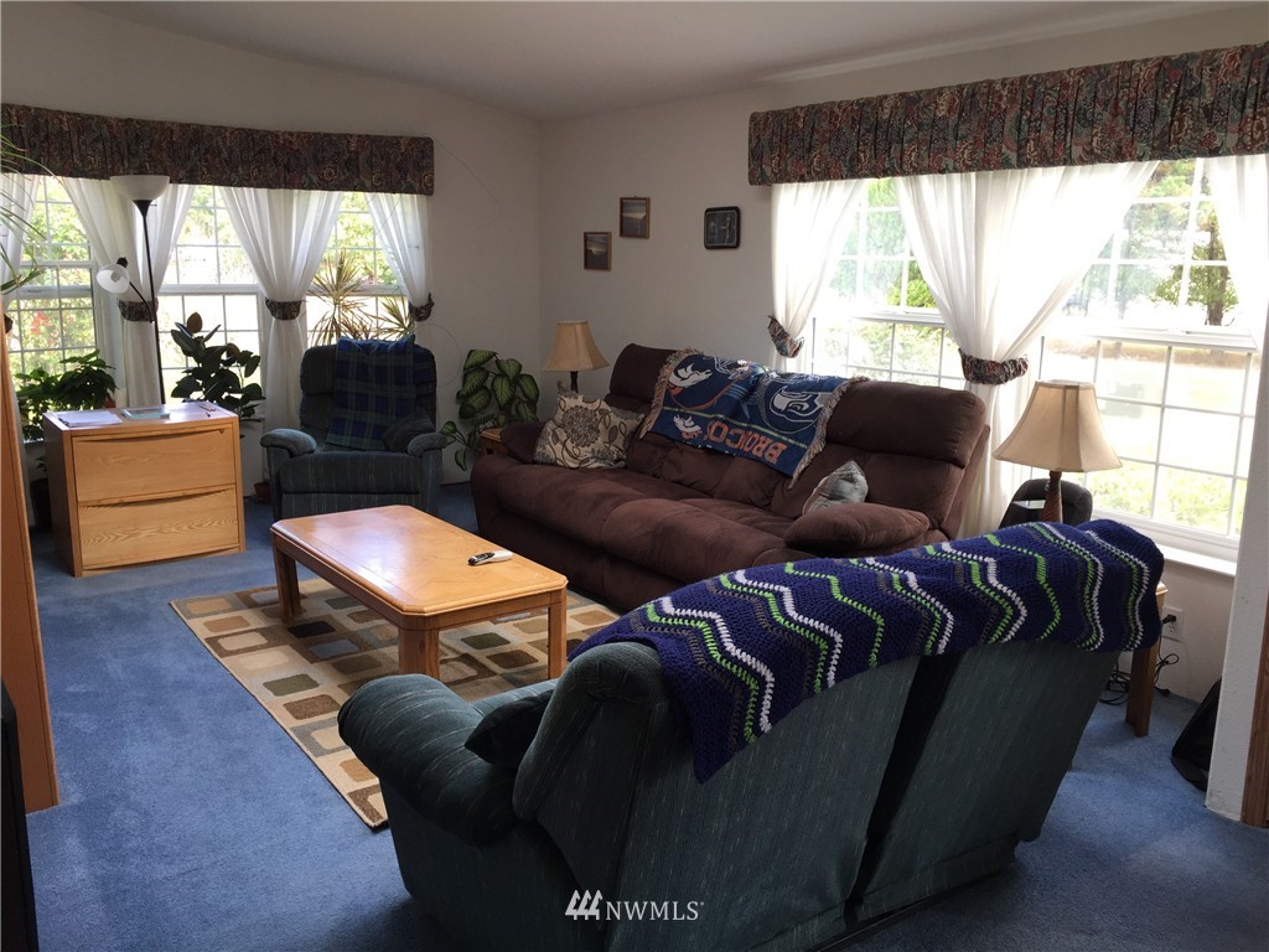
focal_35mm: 29
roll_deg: -1.1
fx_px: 1063
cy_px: 476
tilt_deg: -11.0
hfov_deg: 61.7
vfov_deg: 48.2
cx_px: 634
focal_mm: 4.15
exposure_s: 1/60
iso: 40
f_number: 2.2
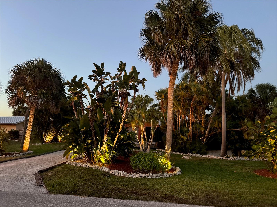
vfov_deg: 56.8
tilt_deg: +9.1
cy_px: 104
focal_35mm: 24
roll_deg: -1.0
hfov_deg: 71.6
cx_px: 138
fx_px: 192
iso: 800
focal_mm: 6.76
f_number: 1.78
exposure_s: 1/30
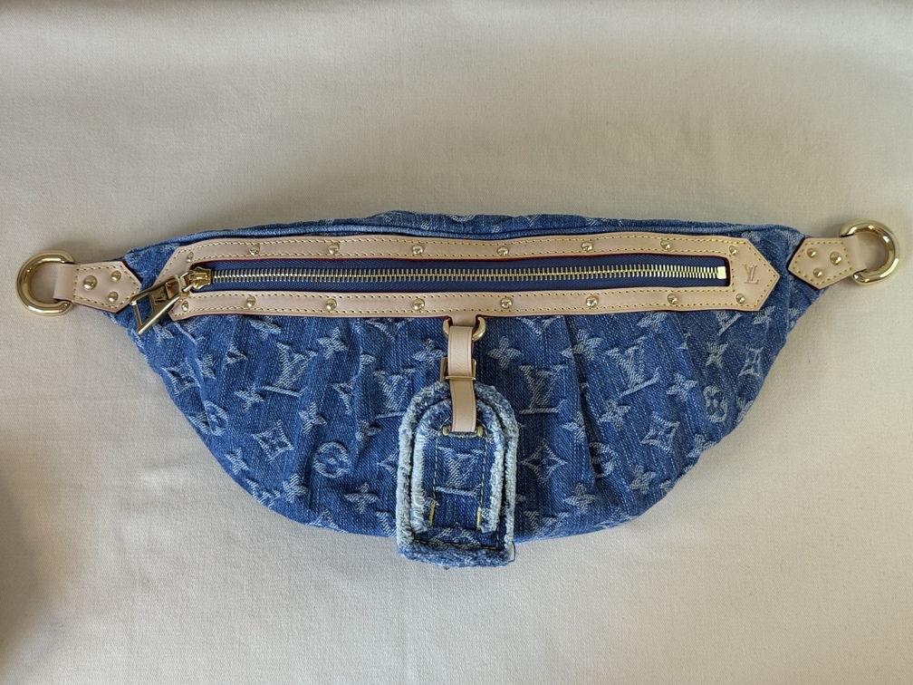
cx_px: 456
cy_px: 342
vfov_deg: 30.3
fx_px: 1266
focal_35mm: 48
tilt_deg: -74.1
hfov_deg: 39.7
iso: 160
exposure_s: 1/100
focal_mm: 6.76
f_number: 1.78
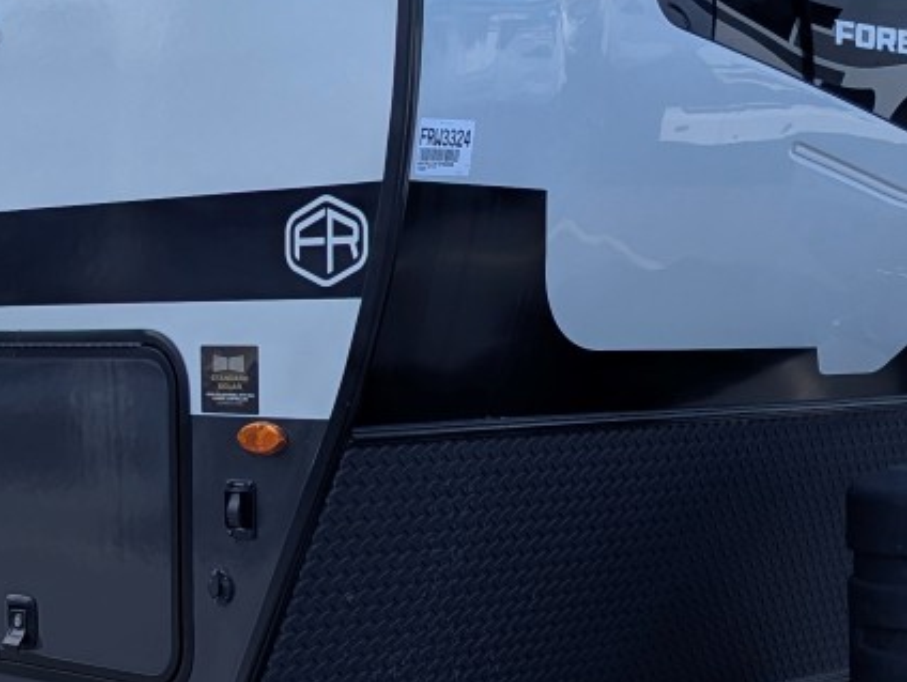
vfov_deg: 18.7
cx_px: 247
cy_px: 316
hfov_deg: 24.5
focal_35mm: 79
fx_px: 2072
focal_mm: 6.81
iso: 48
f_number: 1.85
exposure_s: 1/2632
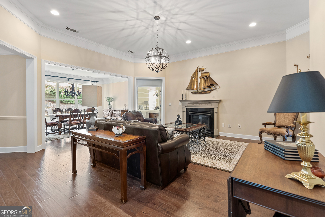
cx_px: 162
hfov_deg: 96.7
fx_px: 144
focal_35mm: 16
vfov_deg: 73.8
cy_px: 108
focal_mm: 16
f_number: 5.6
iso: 1250
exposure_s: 1/4
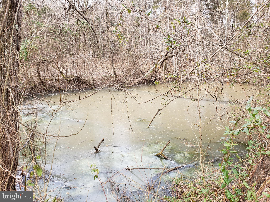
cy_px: 101
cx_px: 135
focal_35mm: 26
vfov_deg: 53.1
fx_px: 203
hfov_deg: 67.3
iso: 50
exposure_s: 1/120
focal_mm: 4.3
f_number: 2.4
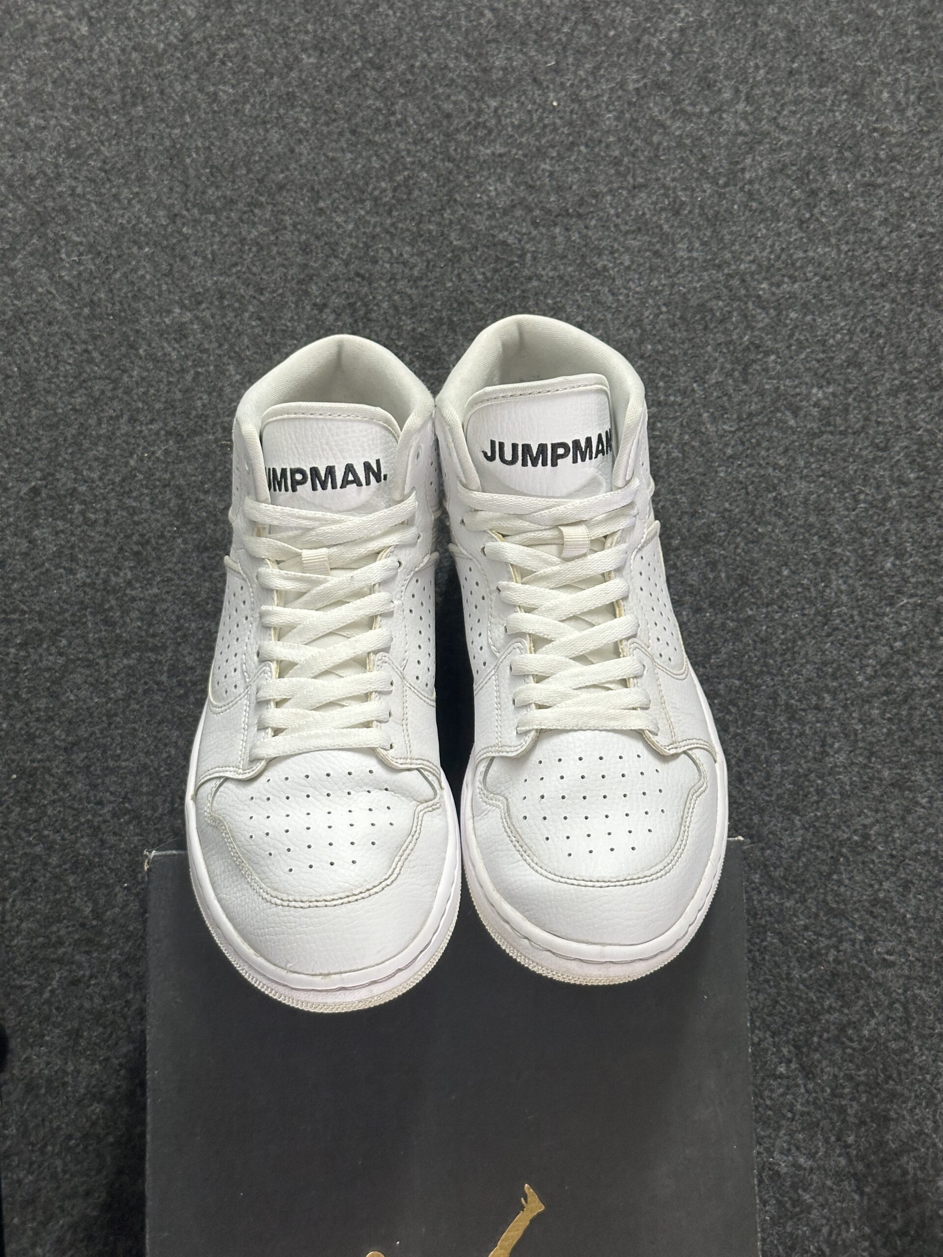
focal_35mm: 48
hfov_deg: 30.3
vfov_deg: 39.7
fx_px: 1743
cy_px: 628
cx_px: 472
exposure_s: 1/50
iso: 200
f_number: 1.78
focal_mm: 6.86
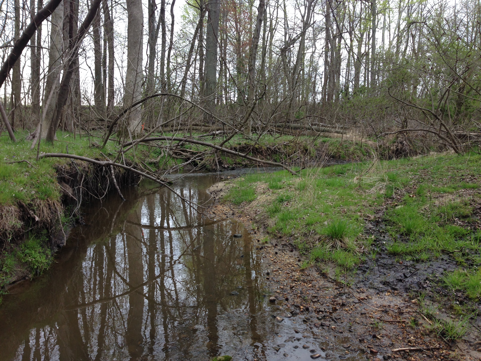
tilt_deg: -9.6
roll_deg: -0.2
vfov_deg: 42.9
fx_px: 459
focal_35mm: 33
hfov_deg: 55.4
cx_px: 240
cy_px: 180
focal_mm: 4.12
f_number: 2.4
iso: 50
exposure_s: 1/168
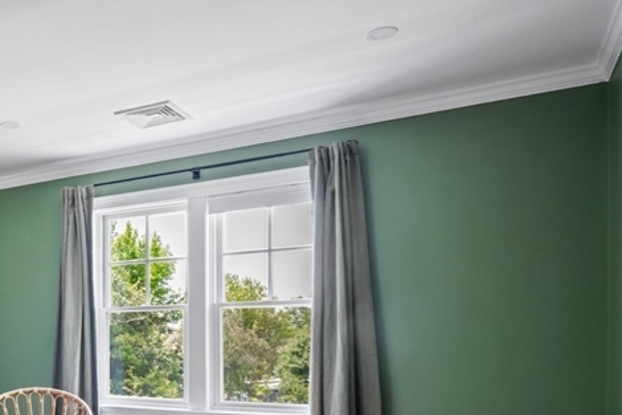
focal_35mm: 37
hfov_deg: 46.5
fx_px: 639
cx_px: 54
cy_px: 343
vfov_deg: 34.6
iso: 400
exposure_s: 1/6
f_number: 9
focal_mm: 17
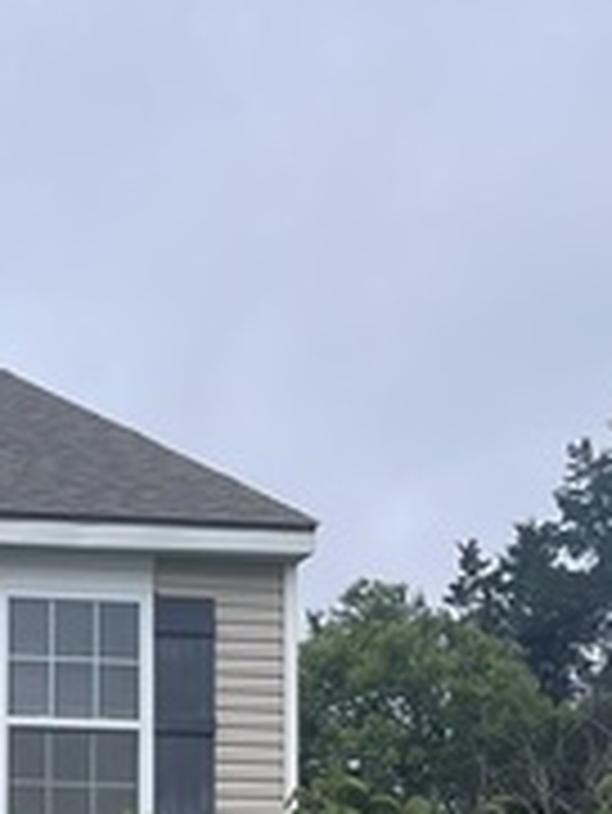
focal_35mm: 115
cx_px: -639
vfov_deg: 16.1
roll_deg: -1.4
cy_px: 1093
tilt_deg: +3.0
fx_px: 2708
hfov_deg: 11.5
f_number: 1.6
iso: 50
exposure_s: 1/5319
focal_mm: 5.1
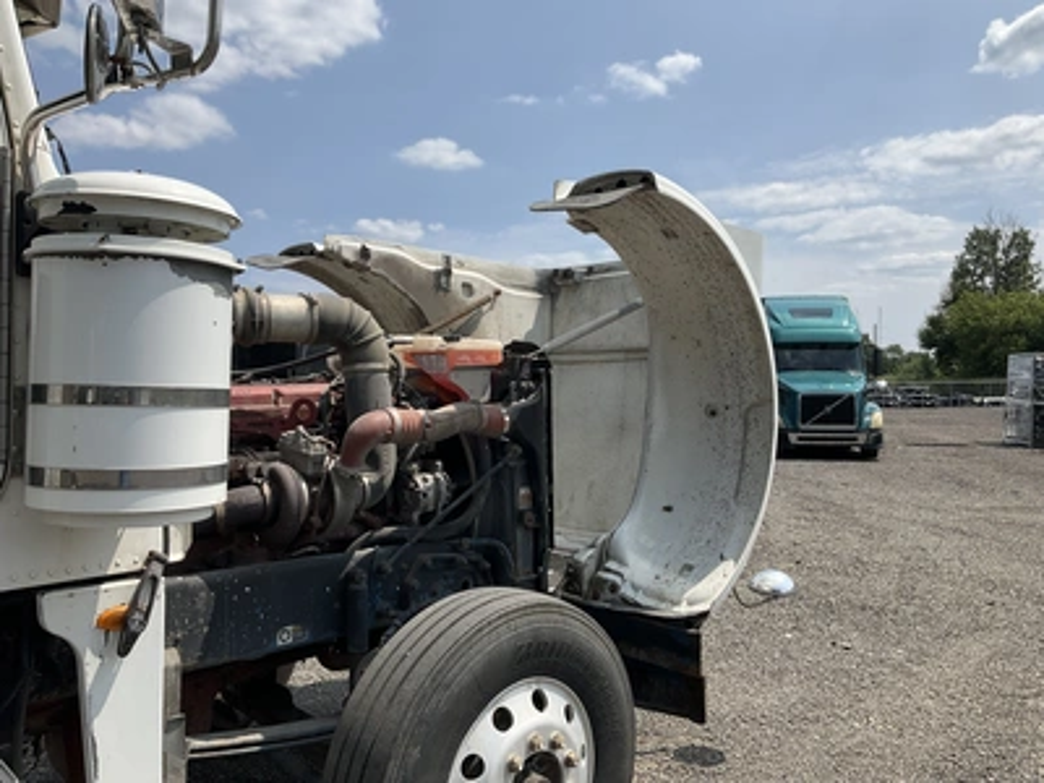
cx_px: 522
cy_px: 392
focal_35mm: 29
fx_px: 875
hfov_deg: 61.7
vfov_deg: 48.2
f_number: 1.8
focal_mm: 3
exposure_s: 1/2427
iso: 25
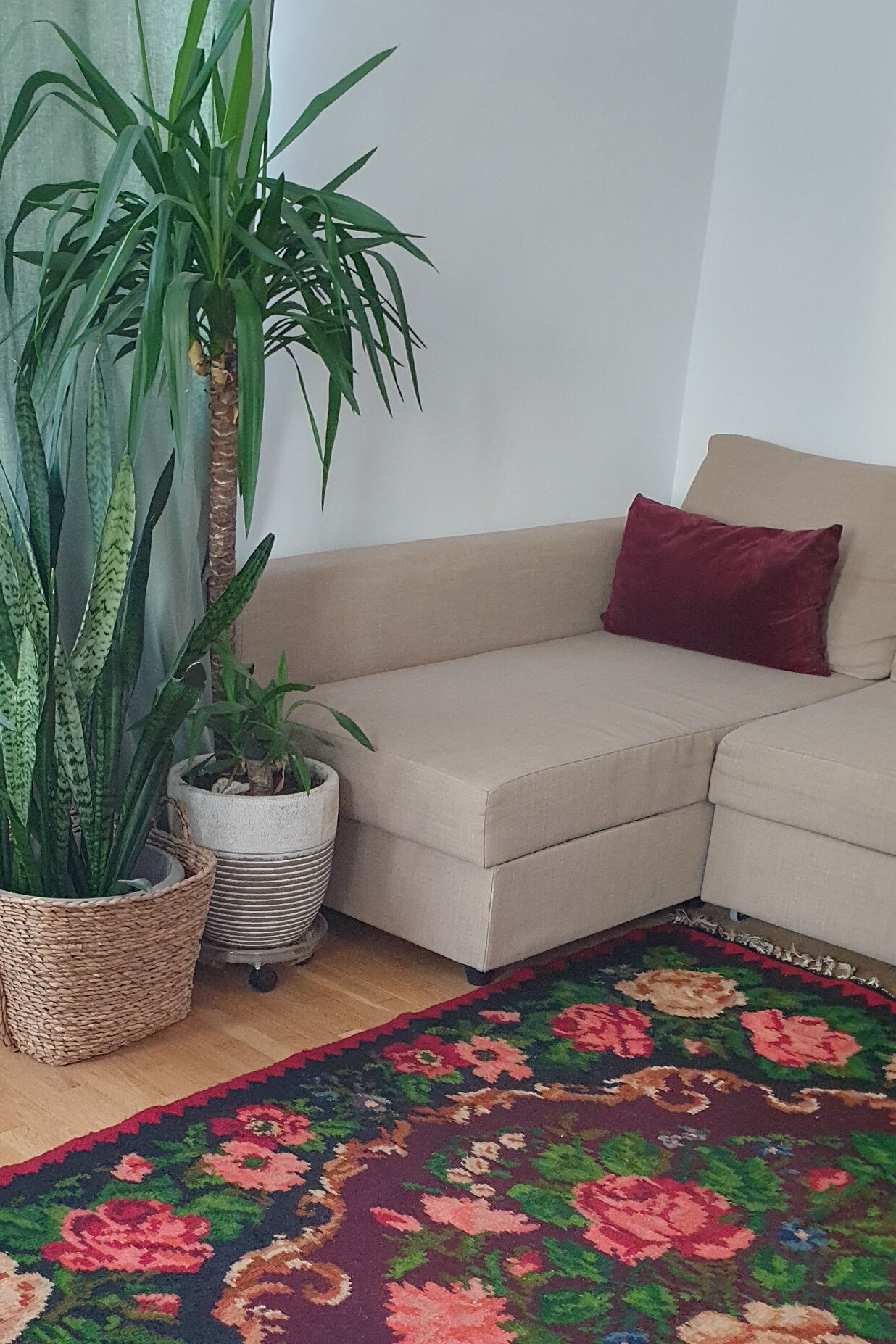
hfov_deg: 31.5
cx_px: 254
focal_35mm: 42
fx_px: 1568
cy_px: 1036
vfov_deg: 44.6
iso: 250
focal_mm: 4.3
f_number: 2.4
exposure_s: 1/35
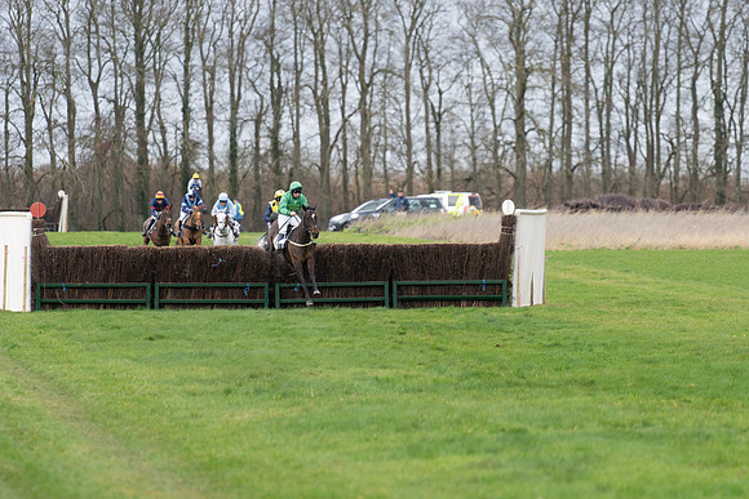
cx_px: 374
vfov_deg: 3.3
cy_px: 250
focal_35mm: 414
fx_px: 8615
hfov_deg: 5.0
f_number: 4
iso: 500
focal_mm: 276
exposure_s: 1/1250
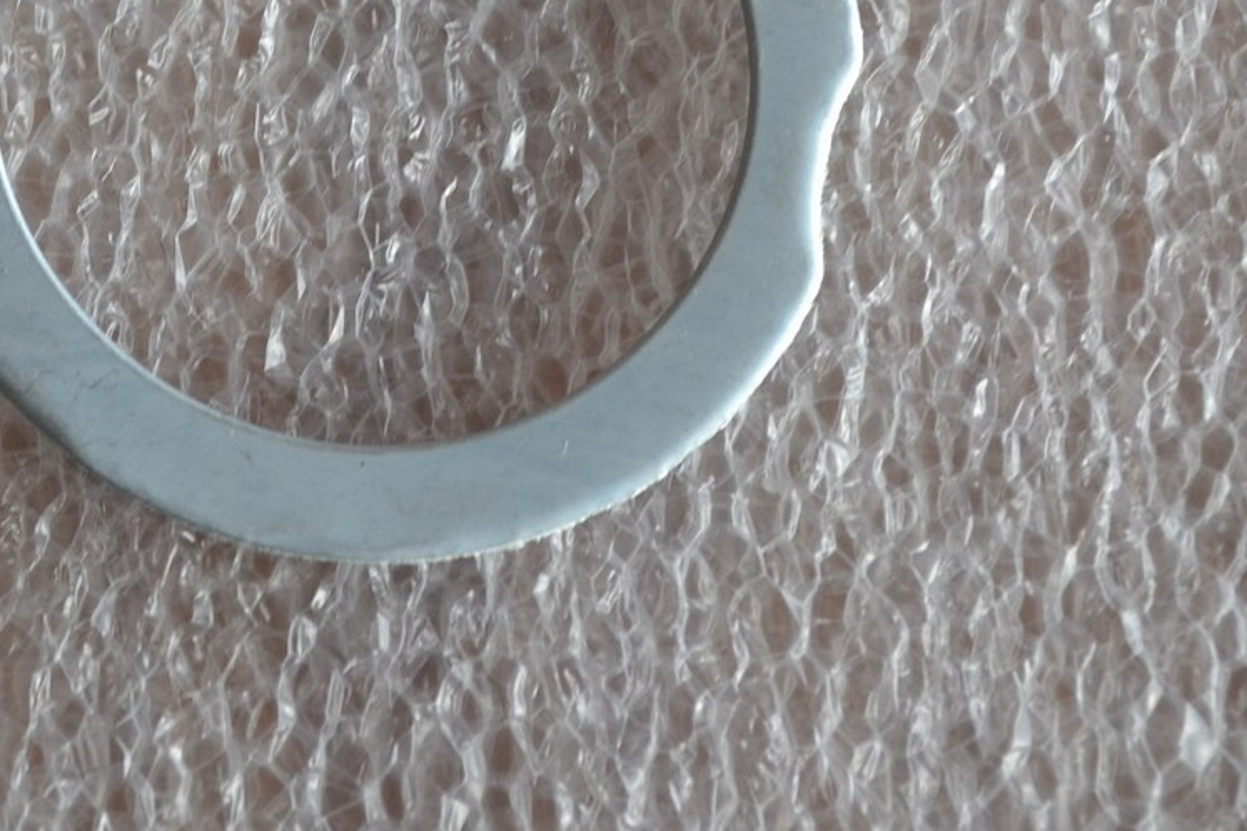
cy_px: 90
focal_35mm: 103
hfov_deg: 19.6
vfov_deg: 13.2
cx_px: 269
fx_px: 3568
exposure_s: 1/60
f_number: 5
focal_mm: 38
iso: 720
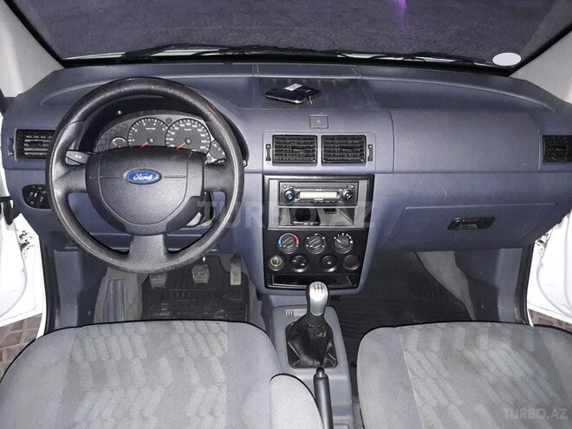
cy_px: 214
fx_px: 463
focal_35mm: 28
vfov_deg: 49.7
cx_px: 286
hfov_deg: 63.4
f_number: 1.9
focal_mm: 3.7
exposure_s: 1/17
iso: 500
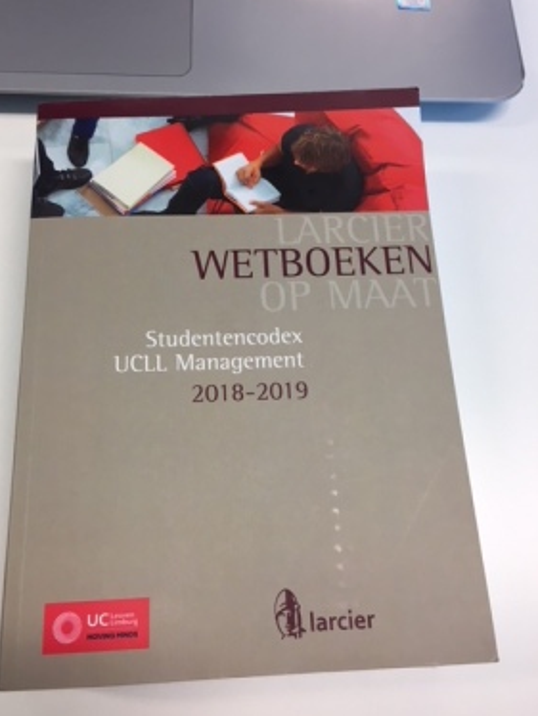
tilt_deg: -72.1
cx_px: 253
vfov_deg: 58.3
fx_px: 642
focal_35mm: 31
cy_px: 343
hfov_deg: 45.5
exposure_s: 1/33
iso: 32
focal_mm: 4.15
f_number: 2.2
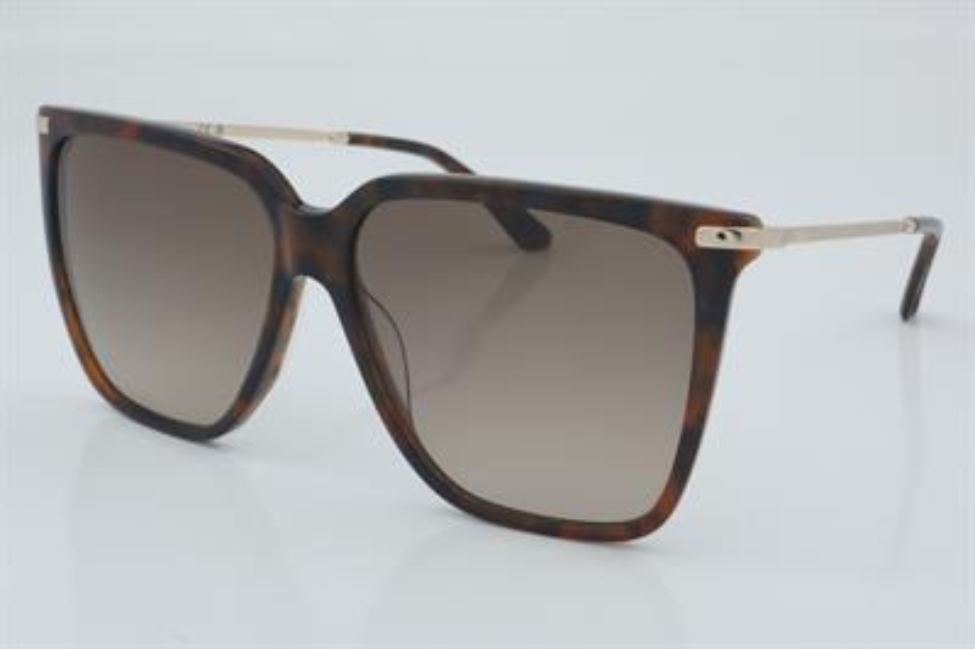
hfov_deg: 27.0
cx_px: 488
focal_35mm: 75
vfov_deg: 18.2
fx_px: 2030
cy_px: 324
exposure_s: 1/4
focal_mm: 50
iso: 100
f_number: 32
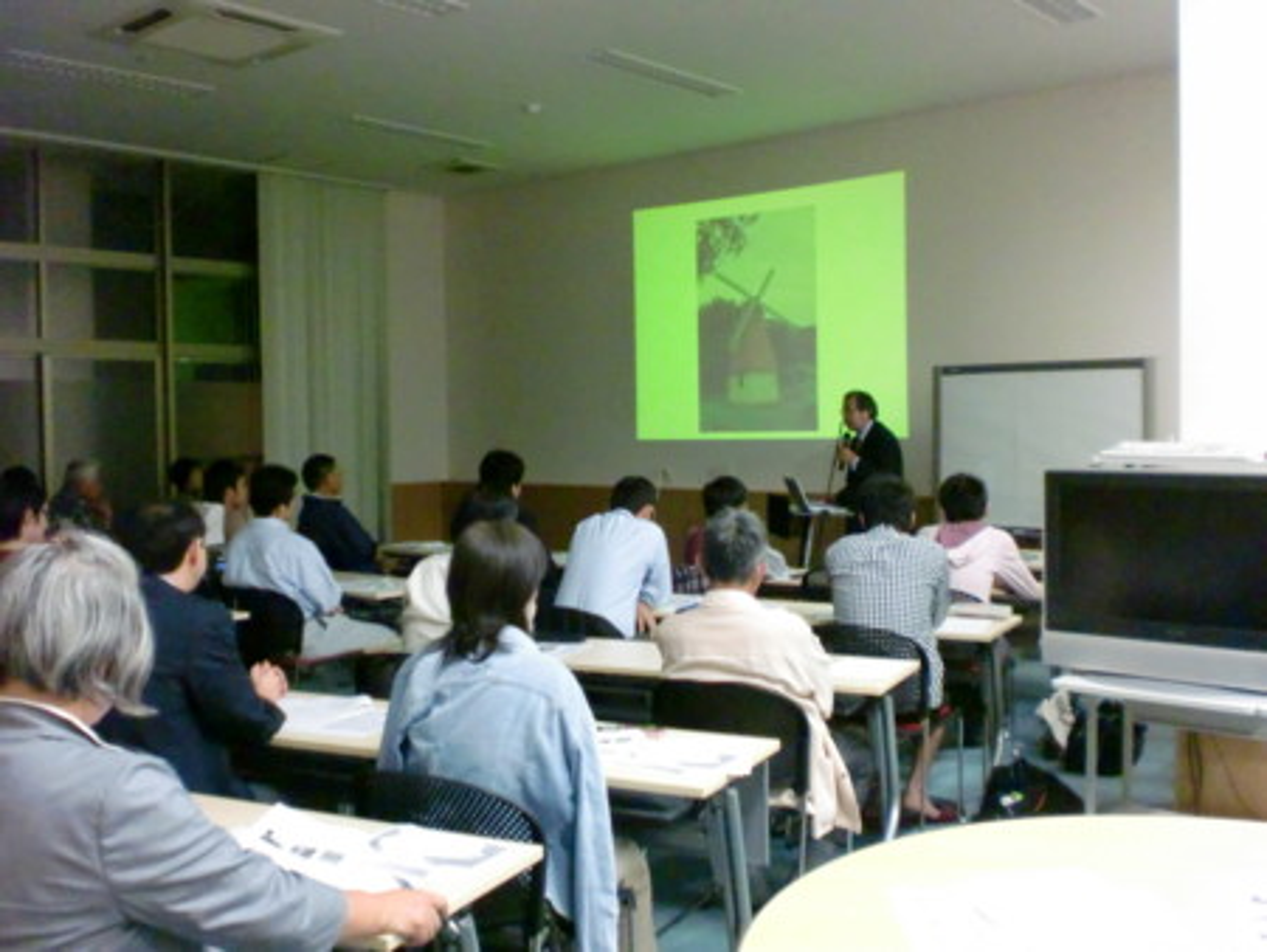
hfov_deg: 52.6
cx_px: 634
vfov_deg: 40.7
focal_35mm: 35
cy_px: 476
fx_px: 1282
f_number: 3.1
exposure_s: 1/60
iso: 1250
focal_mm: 6.3
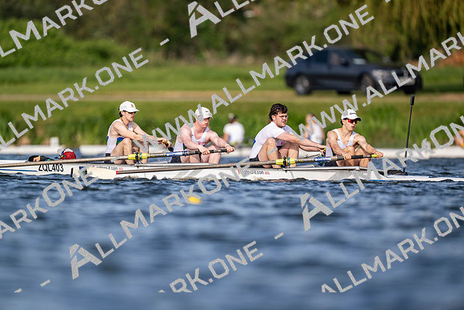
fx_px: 7735
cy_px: 155
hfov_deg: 3.4
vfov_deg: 2.3
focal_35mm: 600
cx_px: 232
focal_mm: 600
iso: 280
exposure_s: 1/2500
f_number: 4
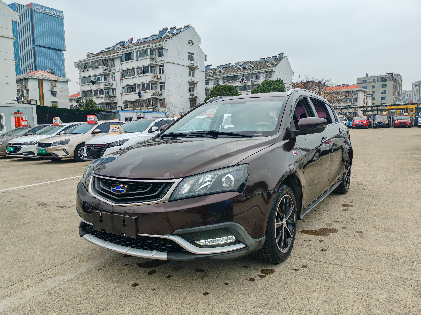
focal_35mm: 27
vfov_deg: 51.4
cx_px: 210
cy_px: 158
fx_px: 328
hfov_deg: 65.3
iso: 80
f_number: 1.9
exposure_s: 1/100
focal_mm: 6.12
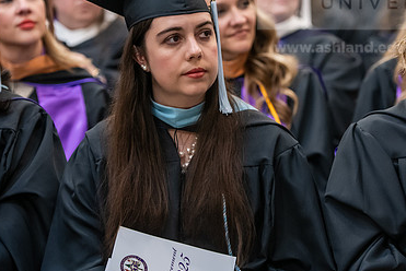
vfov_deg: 8.4
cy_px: 70
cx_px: 224
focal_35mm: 164
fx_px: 1851
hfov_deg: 12.5
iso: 3200
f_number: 3.2
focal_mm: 105
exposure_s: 1/200
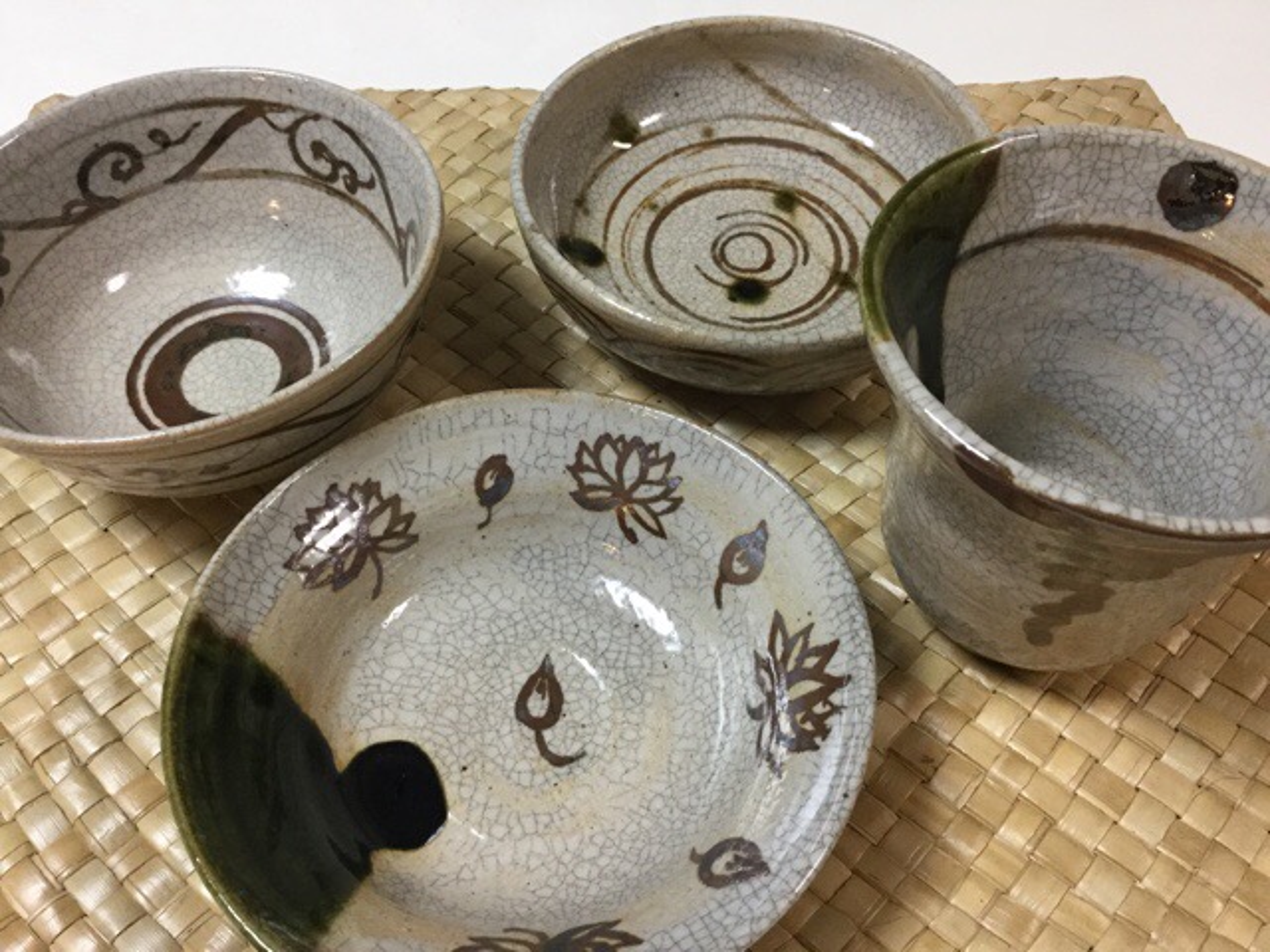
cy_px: 476
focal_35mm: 31
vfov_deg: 45.4
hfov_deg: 58.4
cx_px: 635
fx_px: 1137
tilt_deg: -54.2
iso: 125
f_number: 2.4
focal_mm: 3.3
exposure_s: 1/30
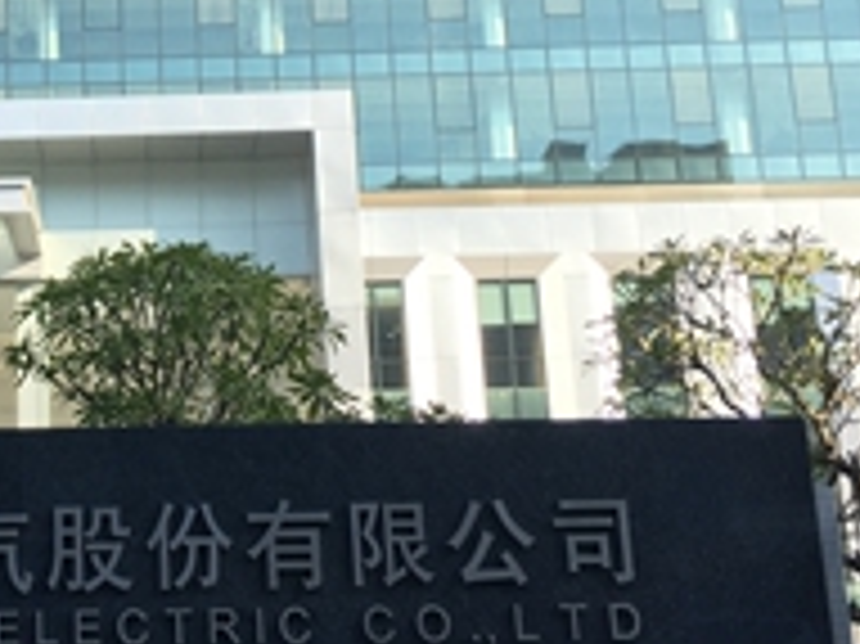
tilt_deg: +16.6
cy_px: 65
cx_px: 41
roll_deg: +1.2
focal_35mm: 76
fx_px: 1887
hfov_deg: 24.7
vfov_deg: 19.0
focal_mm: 4.15
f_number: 2.2
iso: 25
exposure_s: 1/349
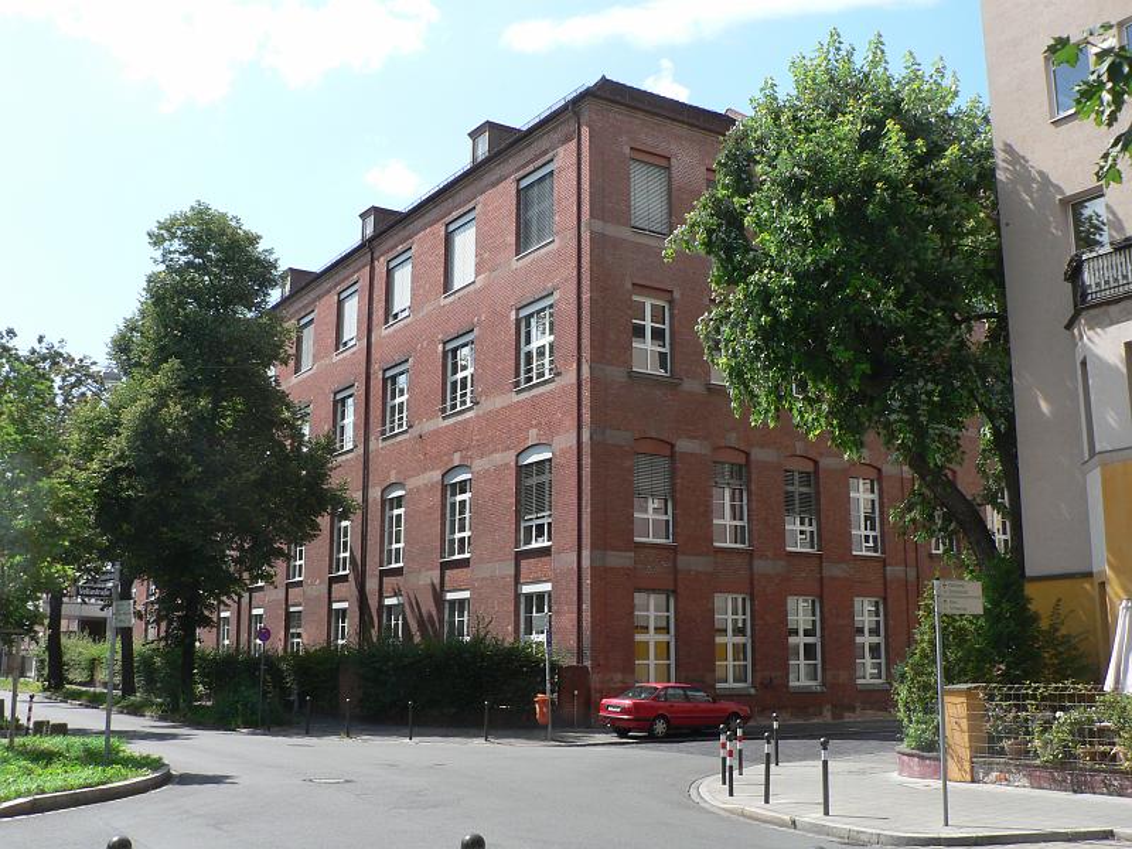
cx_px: 566
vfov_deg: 39.7
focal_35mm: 36
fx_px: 1177
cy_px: 424
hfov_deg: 51.4
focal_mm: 6
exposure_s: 1/400
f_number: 4.5
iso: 80
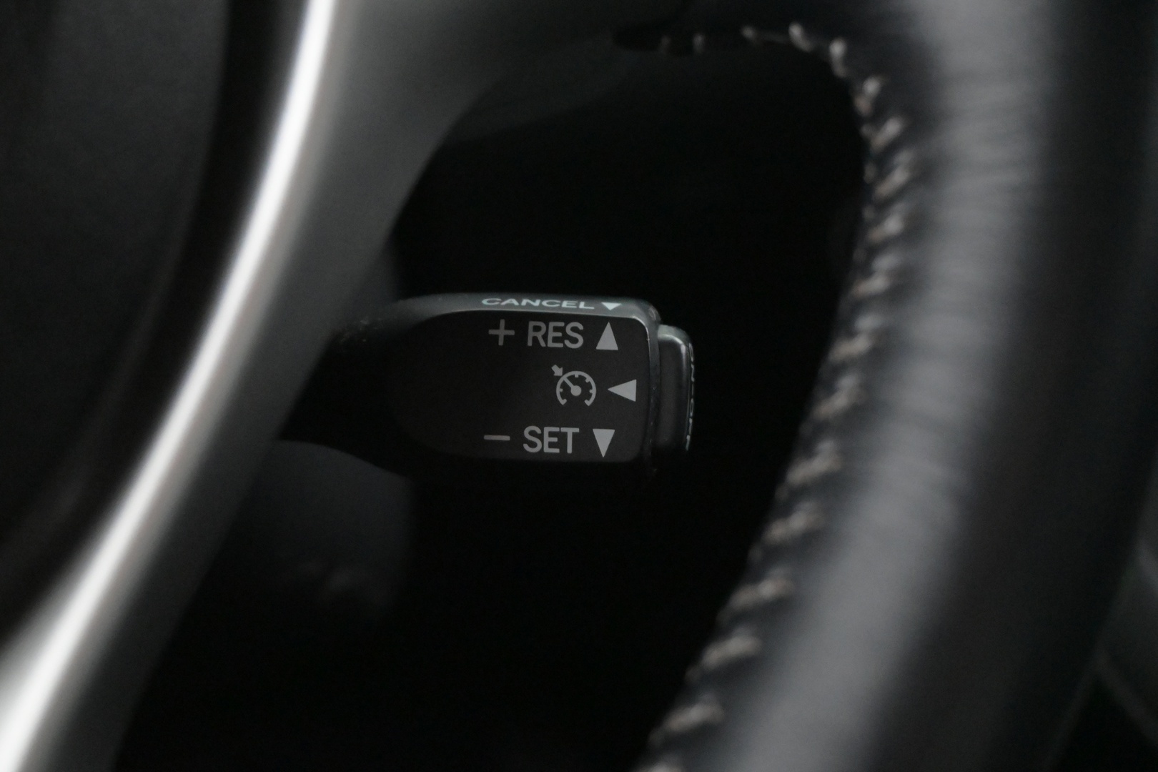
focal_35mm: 47
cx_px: 579
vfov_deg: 28.5
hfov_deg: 41.7
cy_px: 386
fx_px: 1520
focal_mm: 31.5
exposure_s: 1/50
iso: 9000
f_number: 5
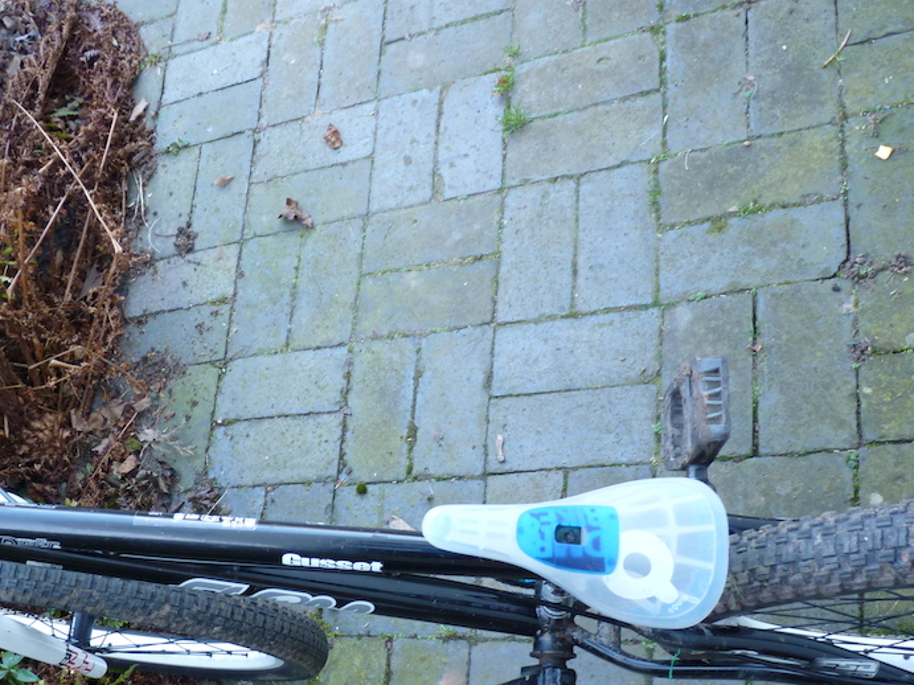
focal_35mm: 43
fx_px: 1135
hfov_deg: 42.9
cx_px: 270
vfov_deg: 33.0
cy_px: 501
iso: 125
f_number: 2.8
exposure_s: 1/30
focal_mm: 5.2
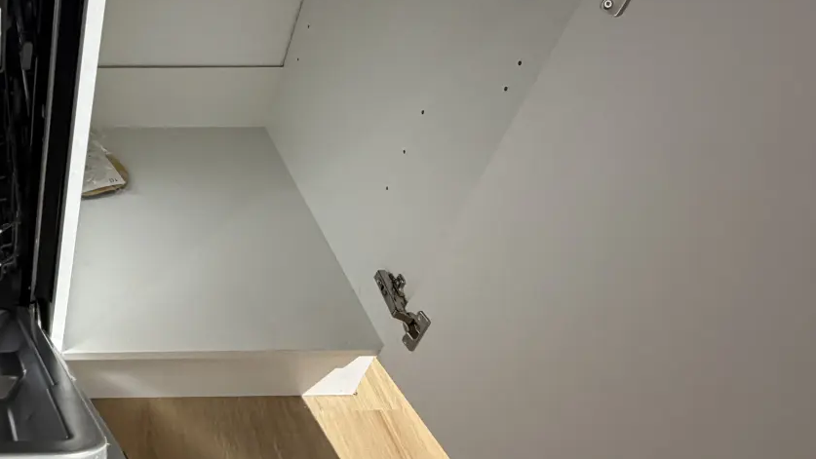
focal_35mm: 35
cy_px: 206
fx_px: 757
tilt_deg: -39.1
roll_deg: +2.6
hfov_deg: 46.5
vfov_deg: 33.7
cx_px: -17
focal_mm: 2.22
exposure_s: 1/100
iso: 200
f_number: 2.2
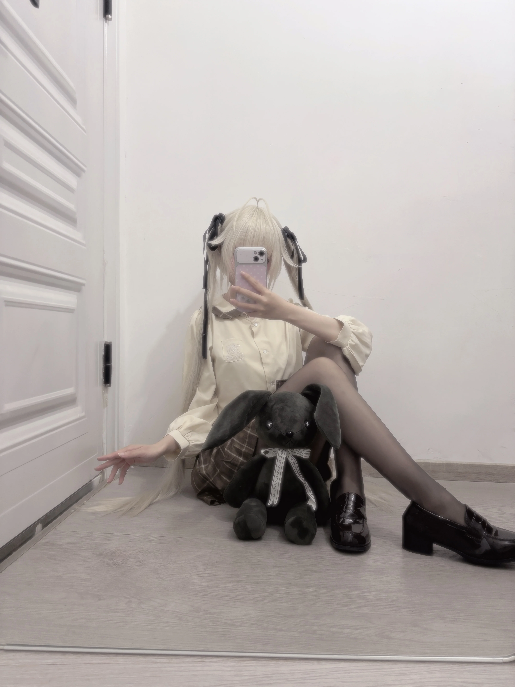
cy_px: 344
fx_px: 516
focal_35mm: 26
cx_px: 258
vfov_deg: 67.3
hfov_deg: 53.1
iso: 320
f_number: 1.6
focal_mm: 5.96
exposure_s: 1/50
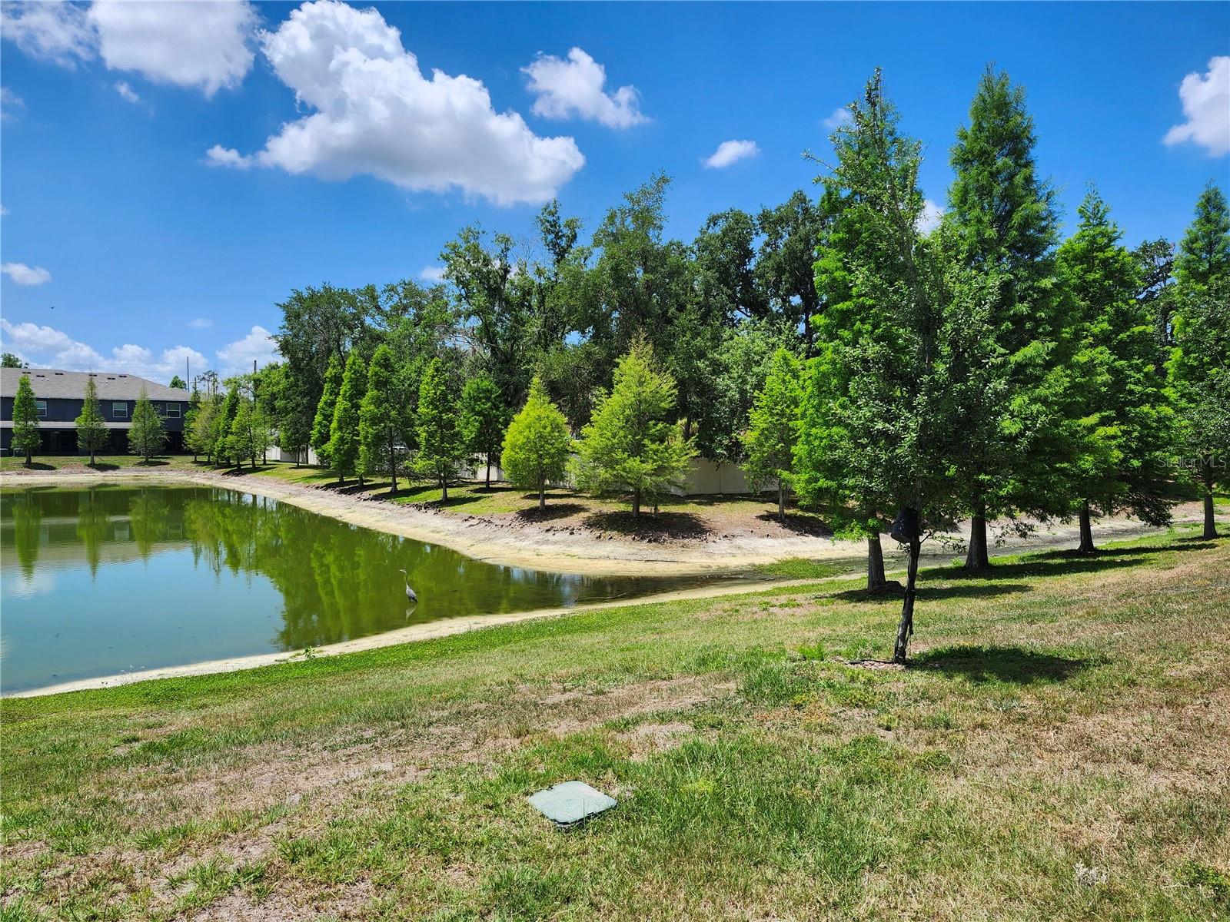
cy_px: 461
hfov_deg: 73.9
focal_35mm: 23
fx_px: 817
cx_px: 615
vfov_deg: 58.9
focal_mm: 5.54
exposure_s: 1/1433
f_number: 1.8
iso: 25
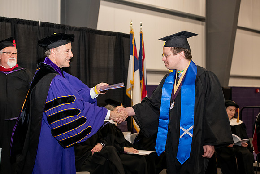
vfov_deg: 19.5
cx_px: 130
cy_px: 87
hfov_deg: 28.8
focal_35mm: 70
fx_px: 506
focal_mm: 70
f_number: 5
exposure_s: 1/200
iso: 2000
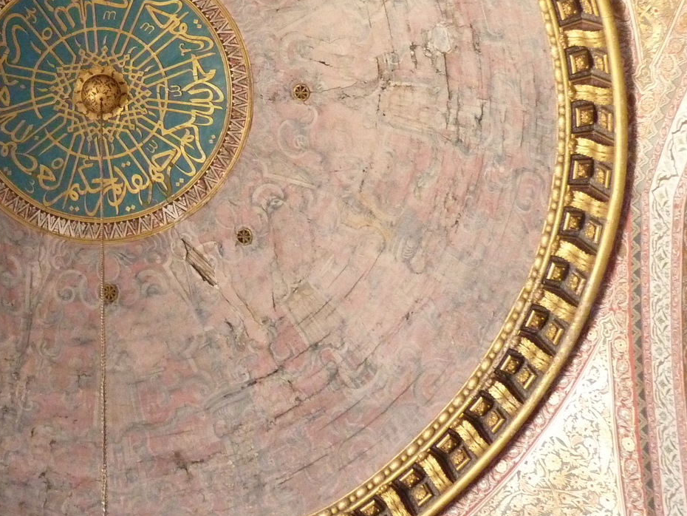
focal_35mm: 43
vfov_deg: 32.7
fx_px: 854
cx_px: 98
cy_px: 105
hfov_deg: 41.1
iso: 640
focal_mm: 4.1
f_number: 3.3
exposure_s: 1/30
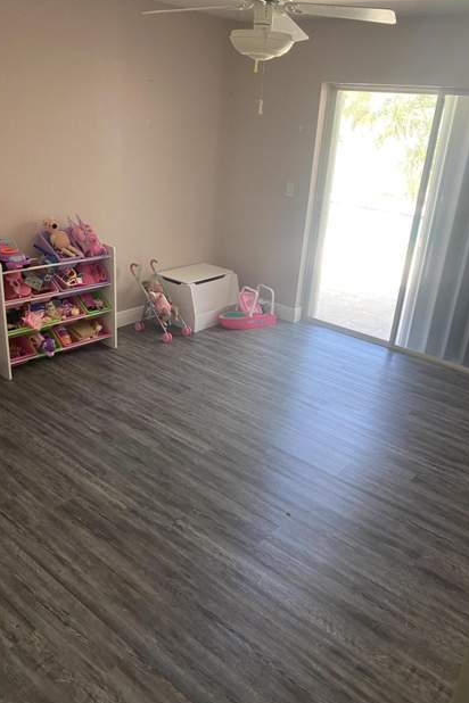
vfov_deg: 65.5
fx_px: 547
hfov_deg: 46.4
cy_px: 356
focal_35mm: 28
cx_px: 245
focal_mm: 4.25
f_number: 1.8
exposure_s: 1/60
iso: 200
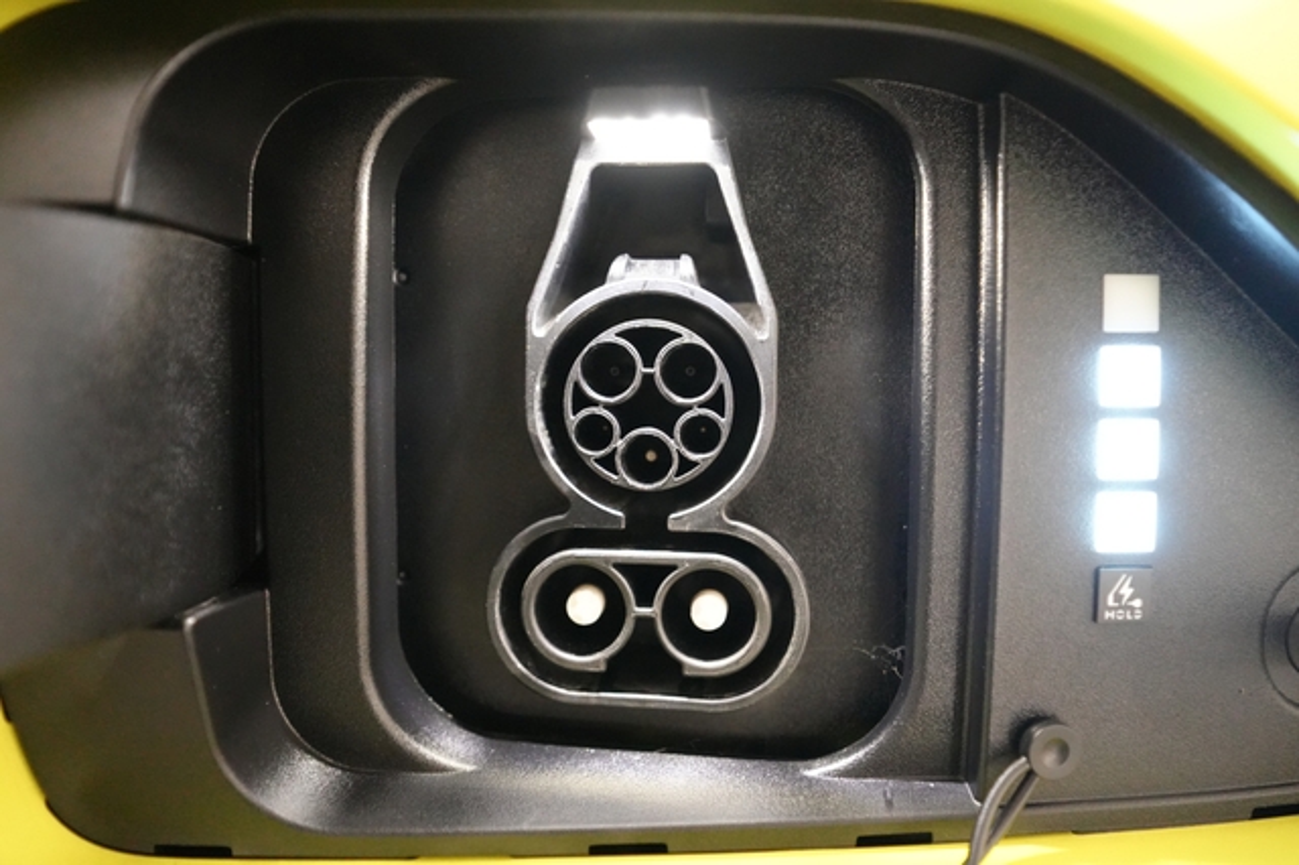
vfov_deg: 53.1
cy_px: 432
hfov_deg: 73.8
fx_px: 866
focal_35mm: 24
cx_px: 650
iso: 12800
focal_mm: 24
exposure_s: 1/100
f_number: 2.8
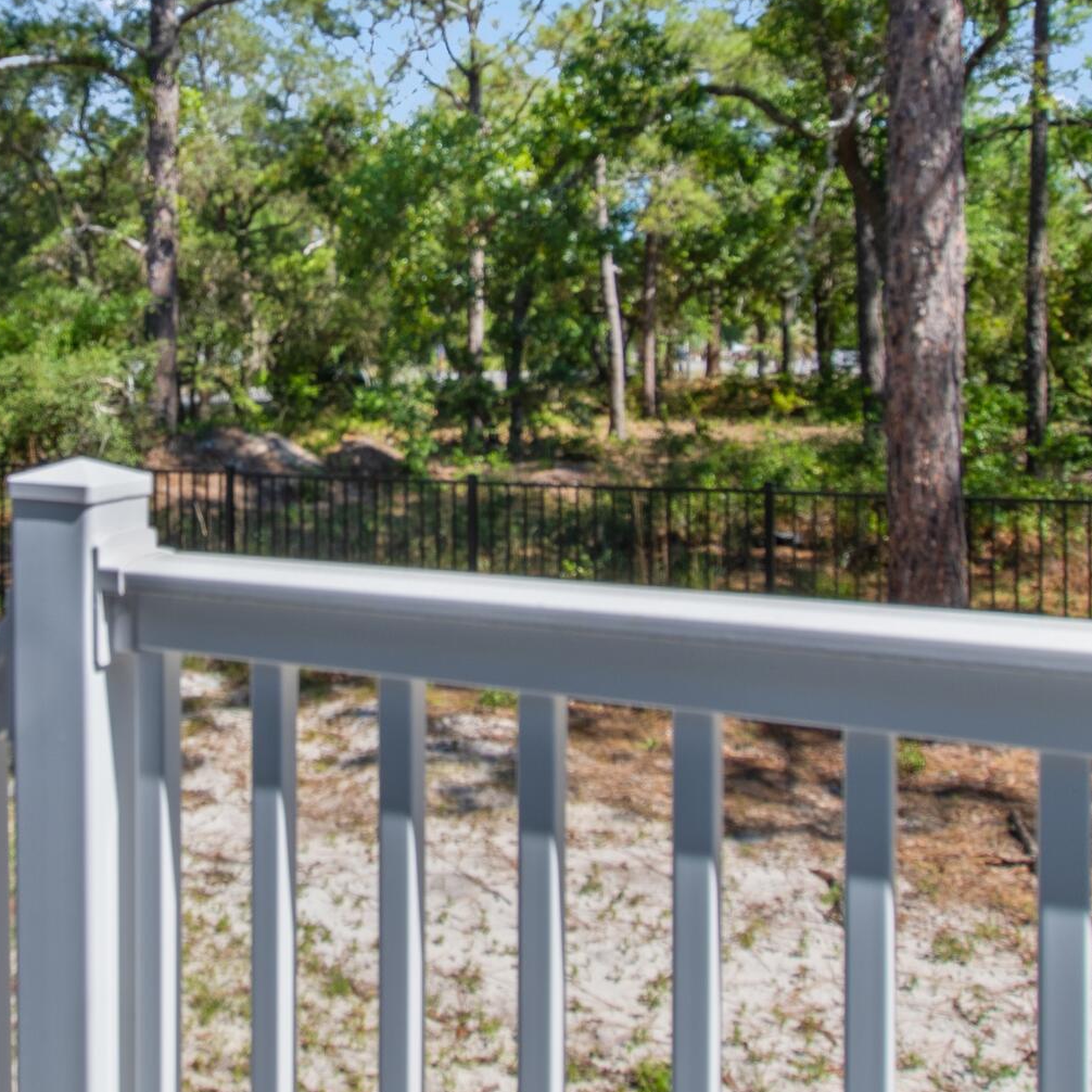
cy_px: 344
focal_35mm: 38
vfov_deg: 43.1
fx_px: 1356
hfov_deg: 42.7
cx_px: 296
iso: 100
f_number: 8
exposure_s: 1/250
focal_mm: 10
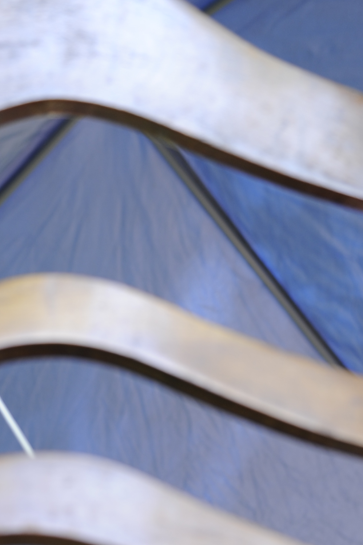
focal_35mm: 88
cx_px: 89
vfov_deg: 21.7
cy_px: 623
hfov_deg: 15.4
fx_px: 1332
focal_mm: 31
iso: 200
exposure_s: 1/125
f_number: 3.2
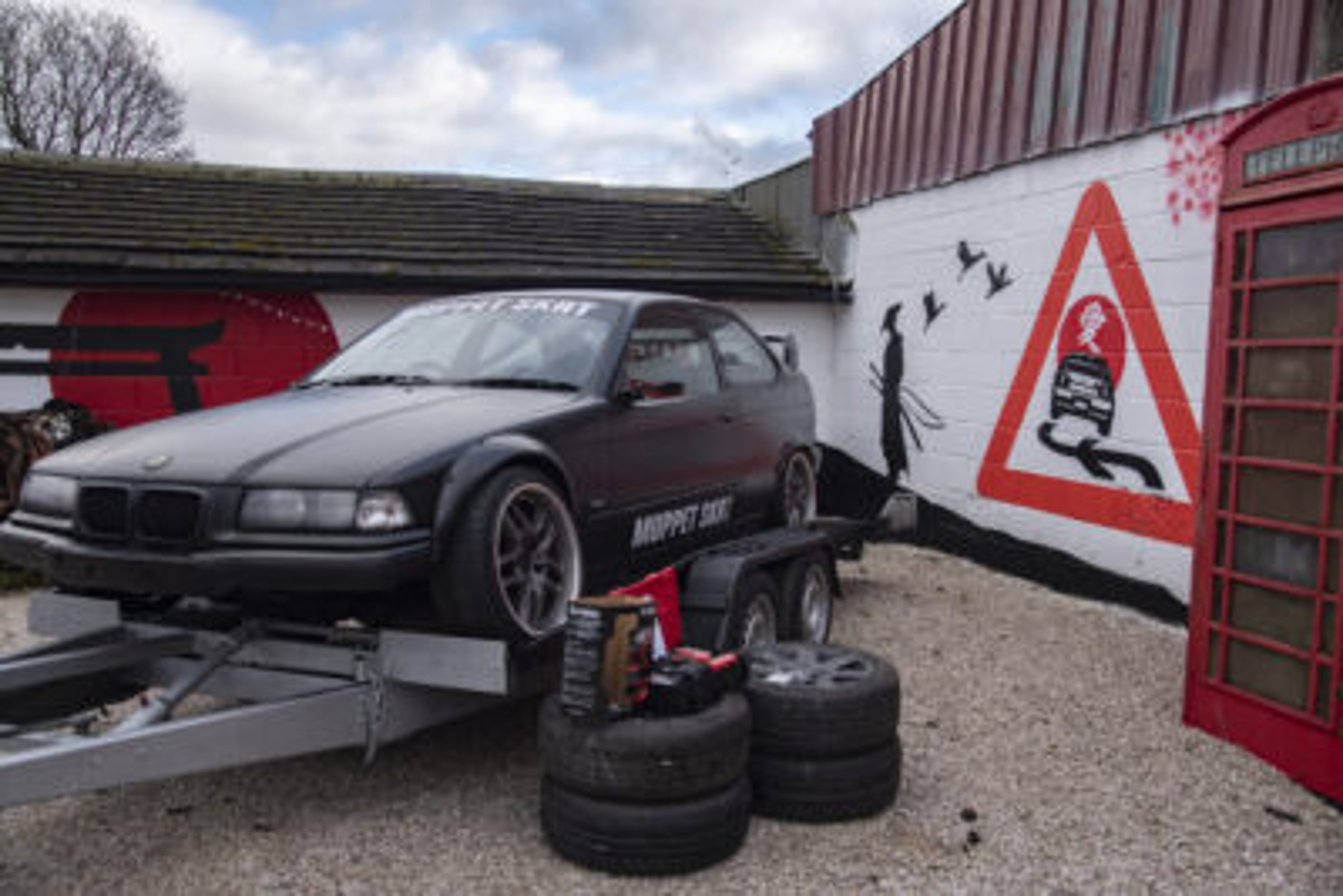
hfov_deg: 60.3
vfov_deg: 42.4
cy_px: 448
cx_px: 672
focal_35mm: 31
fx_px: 1157
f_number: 5
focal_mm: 31
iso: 320
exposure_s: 1/640
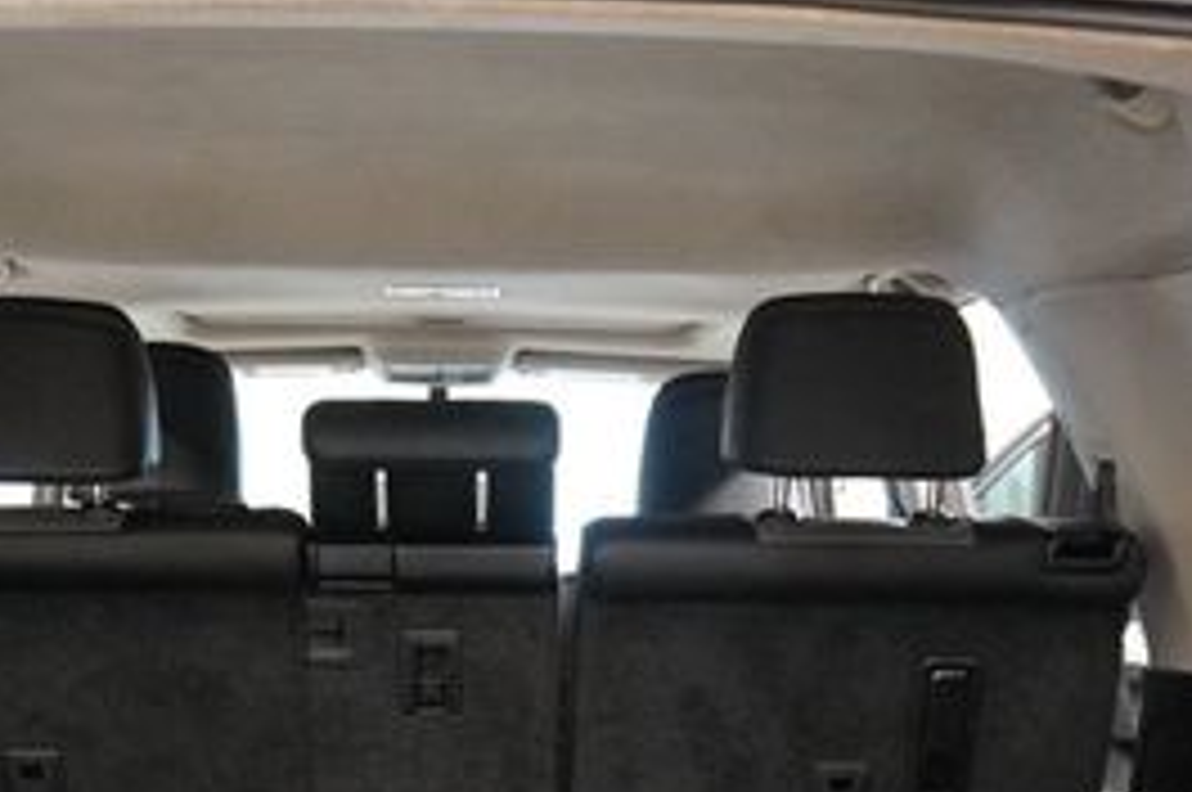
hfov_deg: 34.4
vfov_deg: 22.4
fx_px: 1918
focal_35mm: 58
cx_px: 499
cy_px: 801
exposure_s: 1/25
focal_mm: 16
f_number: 3.5
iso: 6400
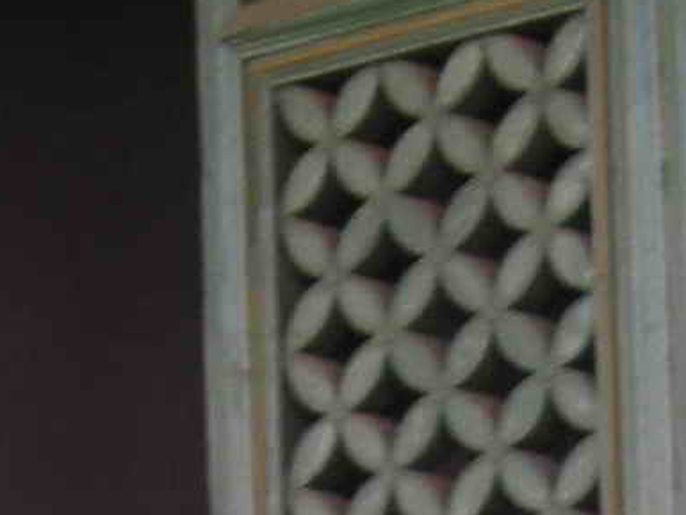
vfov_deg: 5.0
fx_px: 5511
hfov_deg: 7.1
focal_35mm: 278
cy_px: 1645
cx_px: 494
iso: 50
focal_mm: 6.3
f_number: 3.2
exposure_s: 1/53
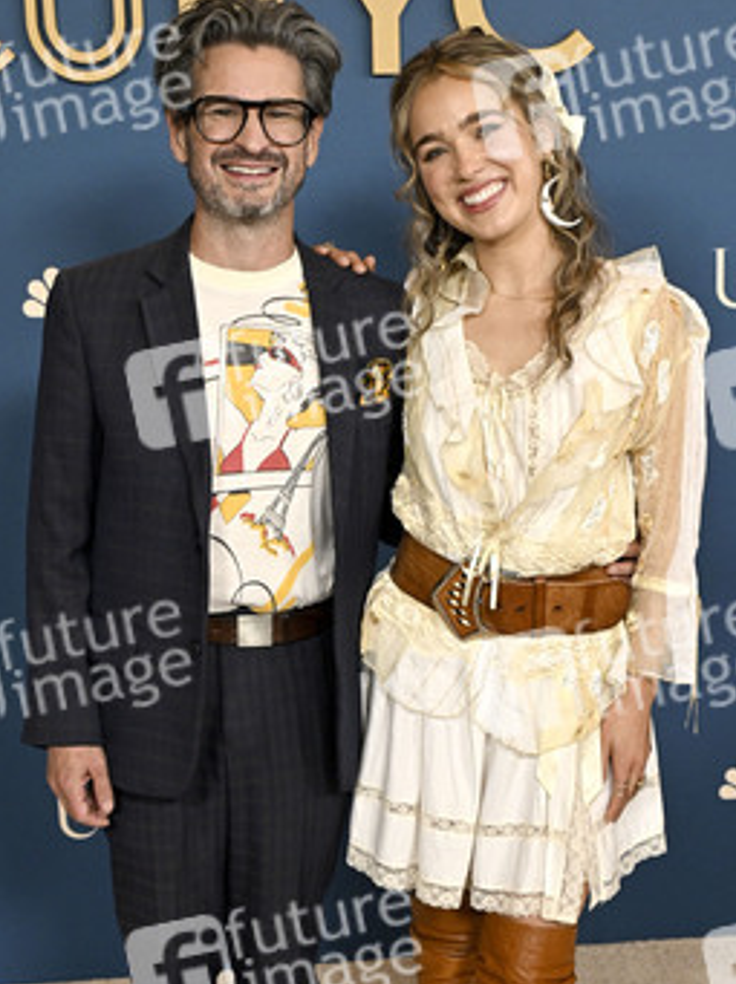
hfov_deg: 32.8
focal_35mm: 44
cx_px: 358
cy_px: 525
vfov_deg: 43.0
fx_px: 1250
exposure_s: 1/320
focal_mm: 39
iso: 2000
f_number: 5.6
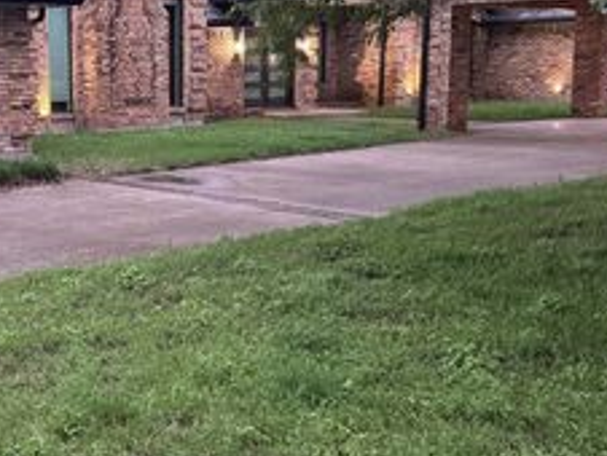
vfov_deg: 27.6
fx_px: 930
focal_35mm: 53
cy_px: 213
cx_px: 113
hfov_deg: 34.9
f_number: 1.78
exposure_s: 1/40
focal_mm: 6.76
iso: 1000
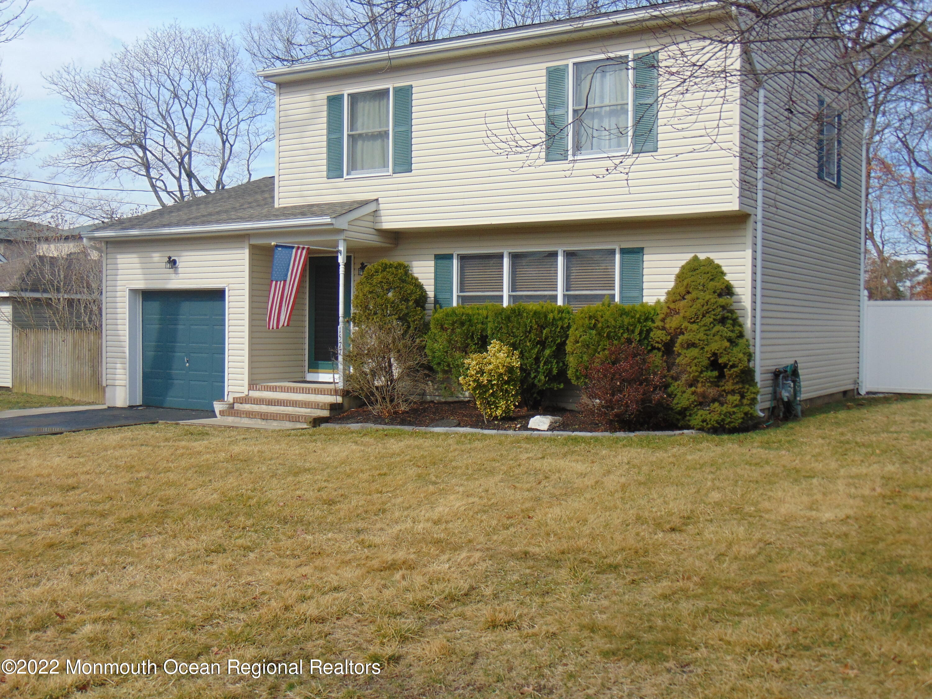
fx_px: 1050
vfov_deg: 36.8
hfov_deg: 47.9
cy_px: 350
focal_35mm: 39
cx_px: 466
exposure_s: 1/800
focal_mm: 6.9
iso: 80
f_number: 3.3
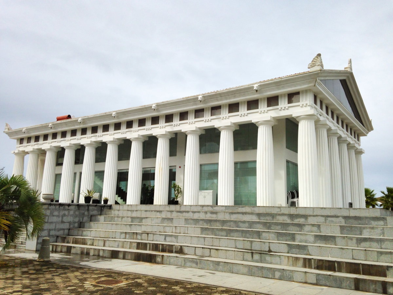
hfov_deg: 55.4
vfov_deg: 42.9
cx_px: 196
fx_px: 375
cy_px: 148
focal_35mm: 33
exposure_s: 1/4184
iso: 50
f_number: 2.4
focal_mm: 4.12
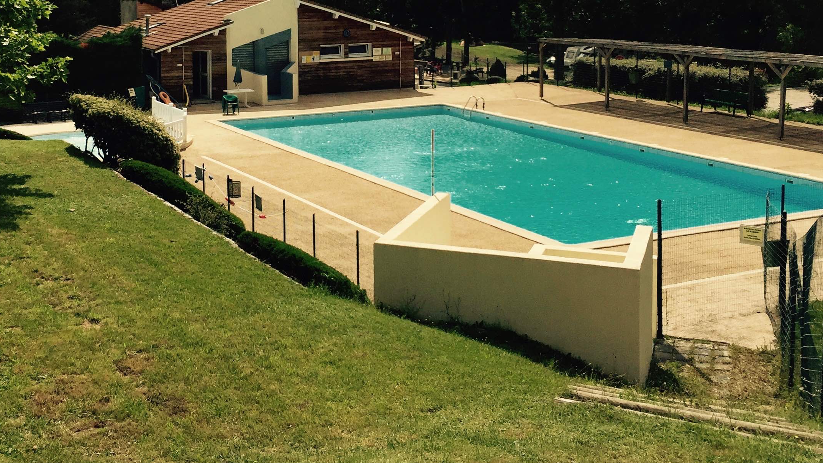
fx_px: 1047
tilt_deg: -3.5
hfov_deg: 42.4
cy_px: 46
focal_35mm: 48
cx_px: 289
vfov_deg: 24.2
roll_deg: -1.1
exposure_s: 1/5650
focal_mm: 4.15
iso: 32
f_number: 2.2
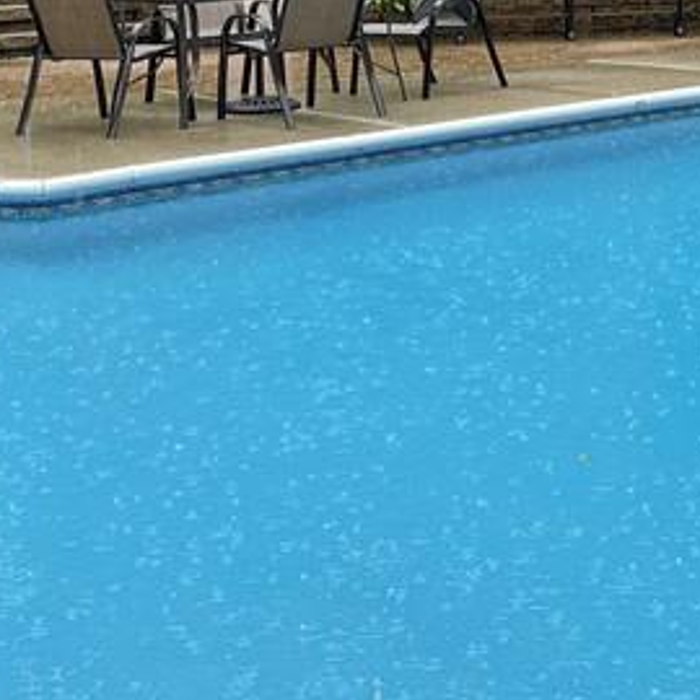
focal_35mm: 87
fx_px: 1990
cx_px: 550
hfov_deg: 19.8
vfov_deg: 19.1
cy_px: -86
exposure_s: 1/126
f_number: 1.6
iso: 32
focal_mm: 5.1
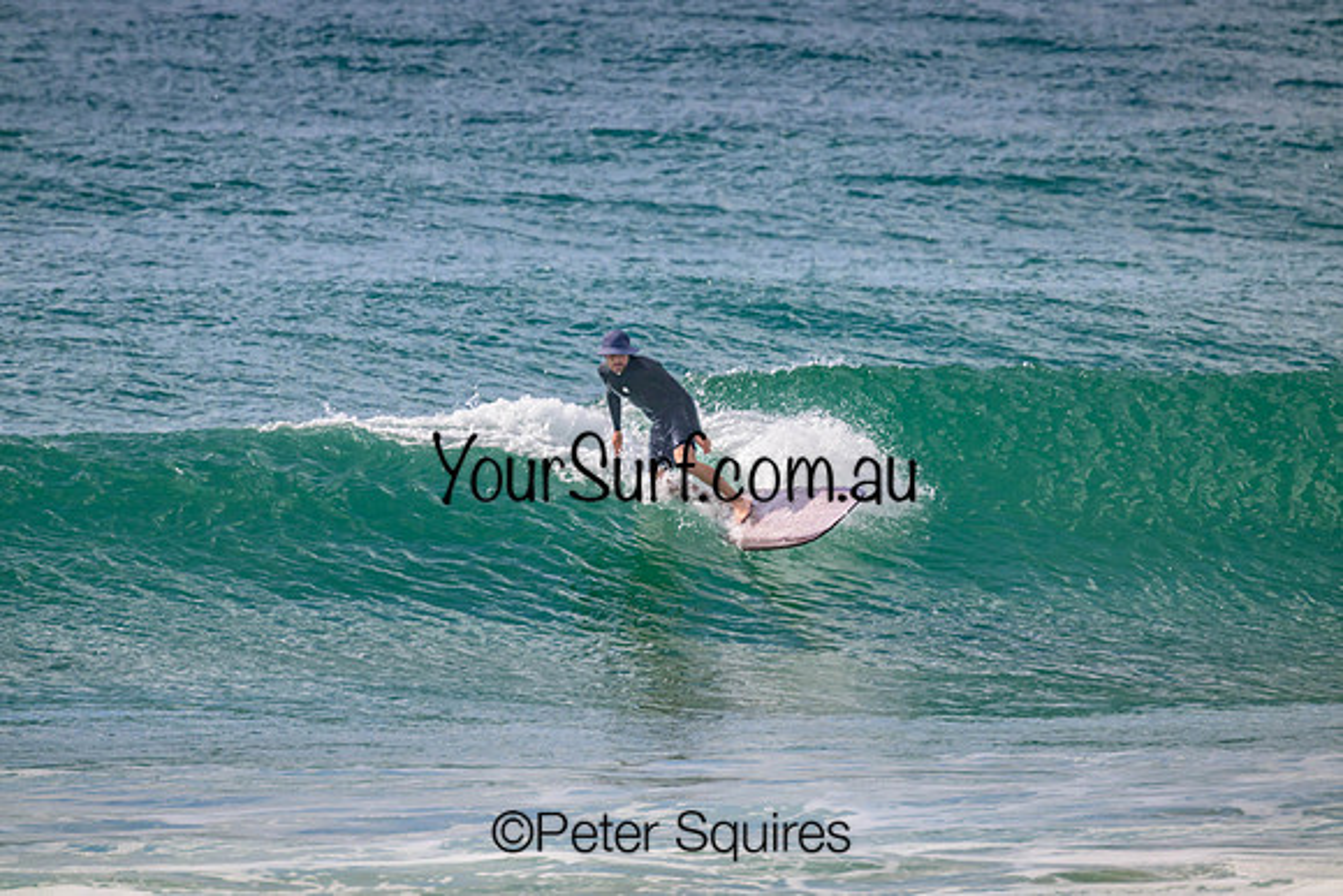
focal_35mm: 800
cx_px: 672
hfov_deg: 2.6
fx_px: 29850
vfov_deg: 1.7
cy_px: 448
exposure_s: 1/2000
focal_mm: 800
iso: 1100
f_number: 11
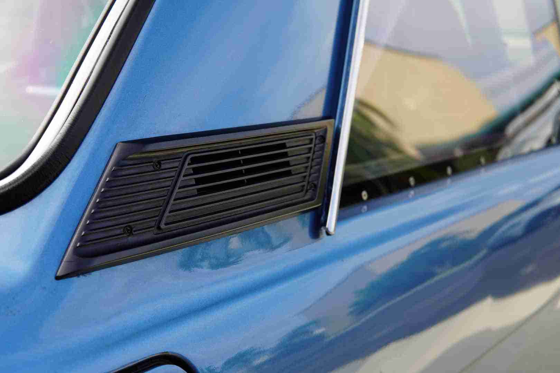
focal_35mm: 45
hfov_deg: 43.6
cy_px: 186
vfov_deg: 29.9
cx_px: 280
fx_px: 700
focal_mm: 30
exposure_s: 1/100
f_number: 4.5
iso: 100
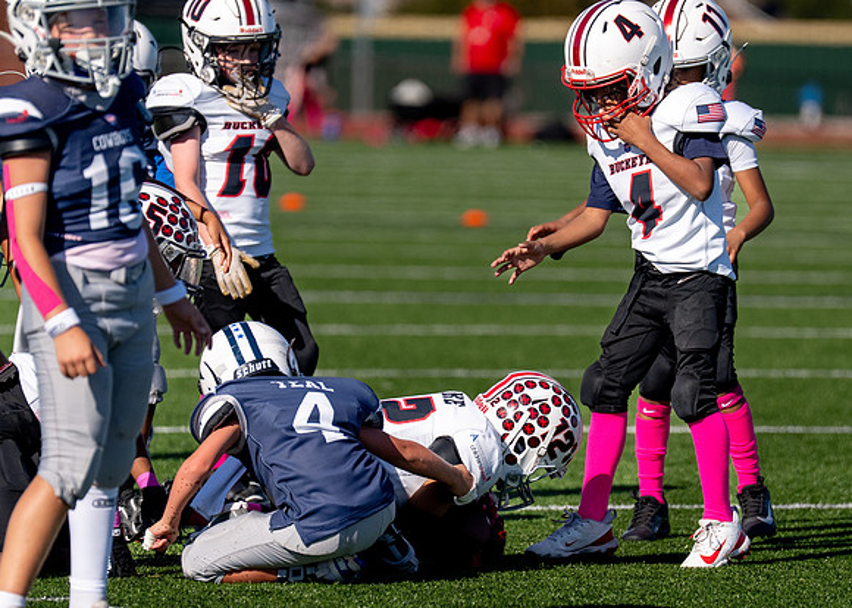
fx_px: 9545
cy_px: 324
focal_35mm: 395
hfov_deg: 5.1
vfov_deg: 3.6
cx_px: 474
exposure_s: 1/8000
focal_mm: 200
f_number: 2.8
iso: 320
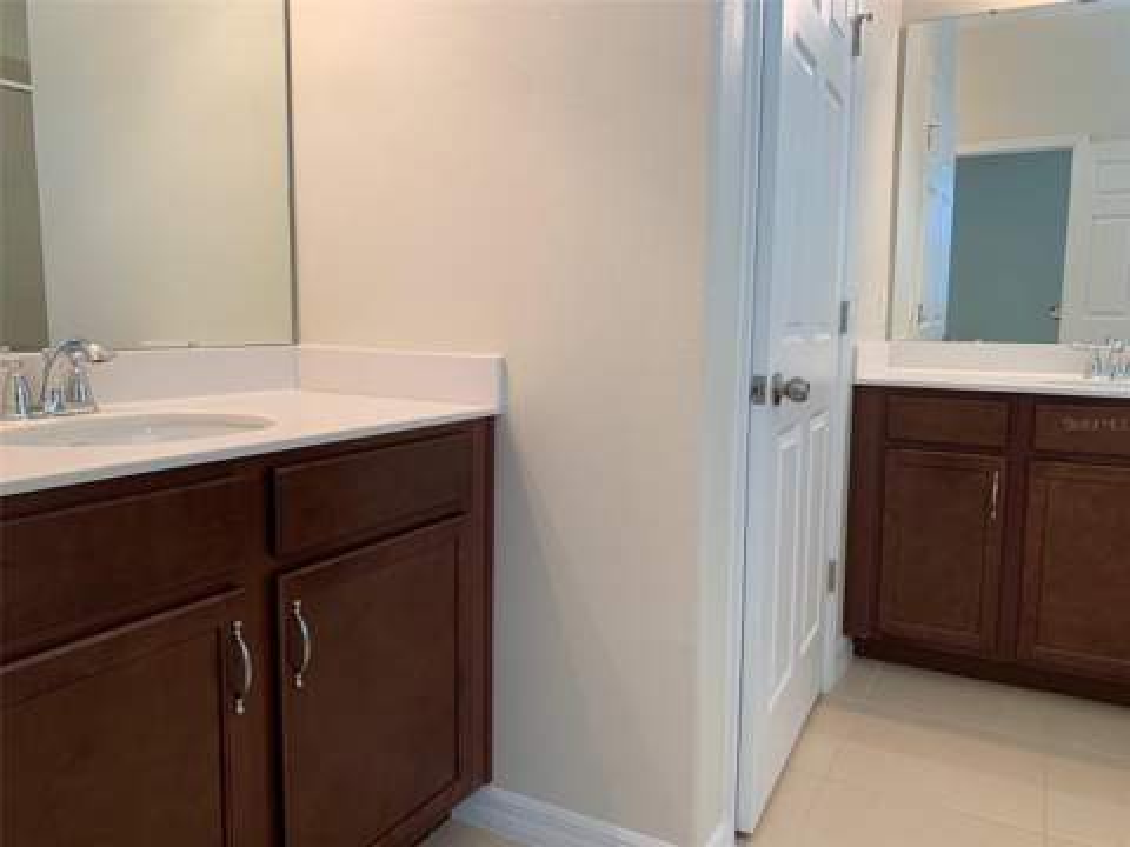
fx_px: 849
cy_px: 424
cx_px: 565
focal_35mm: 26
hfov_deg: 67.3
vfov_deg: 53.1
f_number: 1.8
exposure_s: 1/60
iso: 80
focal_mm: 4.25
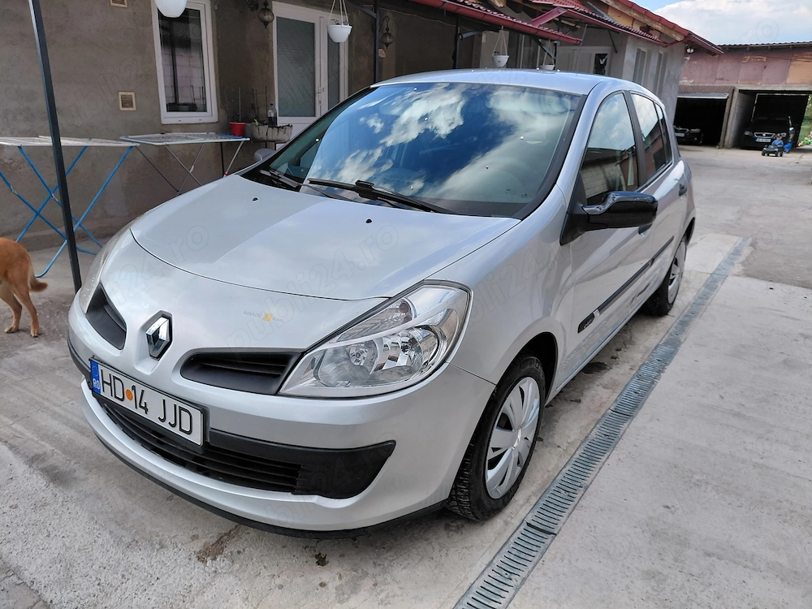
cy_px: 304
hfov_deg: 69.4
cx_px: 406
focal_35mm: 25
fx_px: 586
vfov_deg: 54.9
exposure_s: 1/1186
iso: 50
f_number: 1.8
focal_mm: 4.69
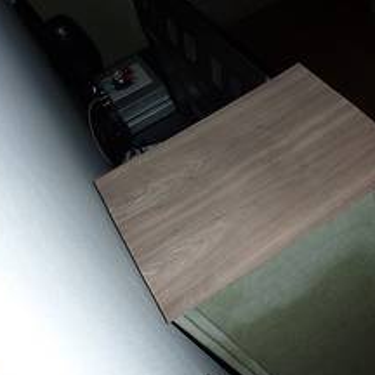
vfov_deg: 40.9
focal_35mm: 41
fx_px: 503
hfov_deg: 40.1
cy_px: 203
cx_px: 267
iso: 100
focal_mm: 4.1
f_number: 3.3
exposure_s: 1/125
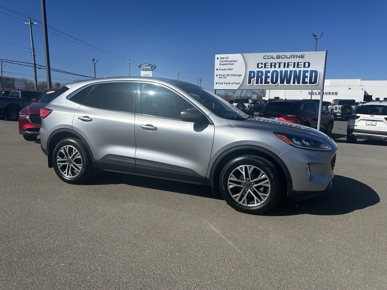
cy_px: 145
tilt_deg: -9.8
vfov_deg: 56.8
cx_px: 194
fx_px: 268
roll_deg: -0.9
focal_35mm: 24
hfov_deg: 71.6
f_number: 1.78
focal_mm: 6.86
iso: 80
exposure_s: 1/8929
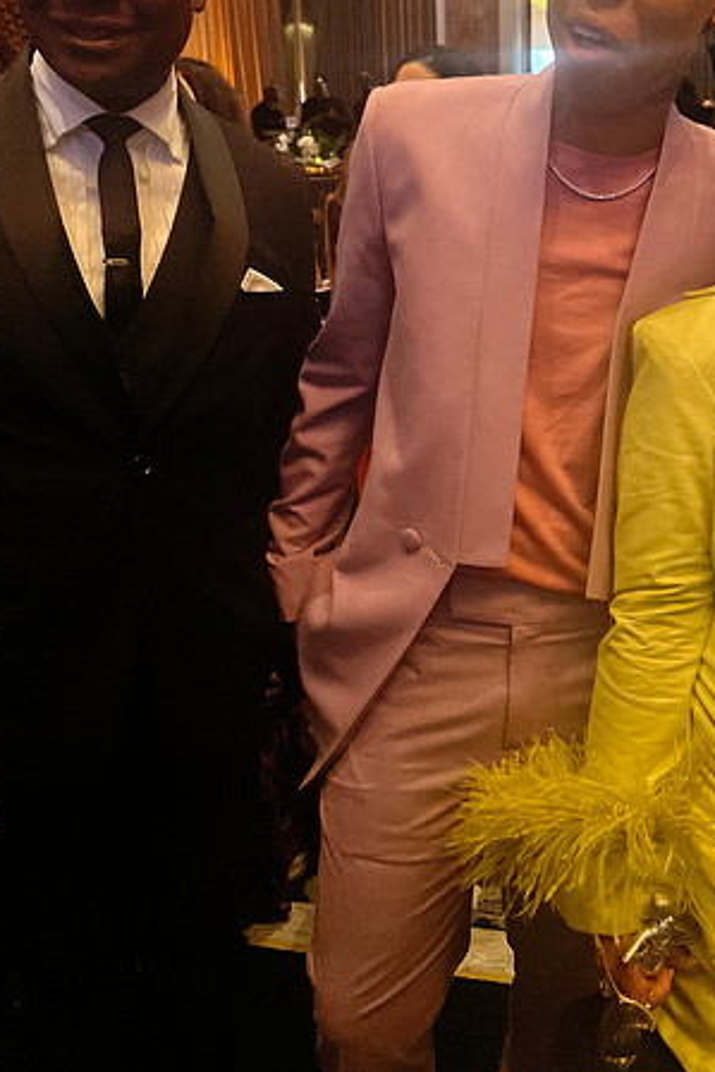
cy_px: 383
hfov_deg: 37.4
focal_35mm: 35
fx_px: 1042
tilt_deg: -12.8
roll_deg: +1.9
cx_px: 487
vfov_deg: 53.6
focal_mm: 5.7
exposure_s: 1/40
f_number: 1.5
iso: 400
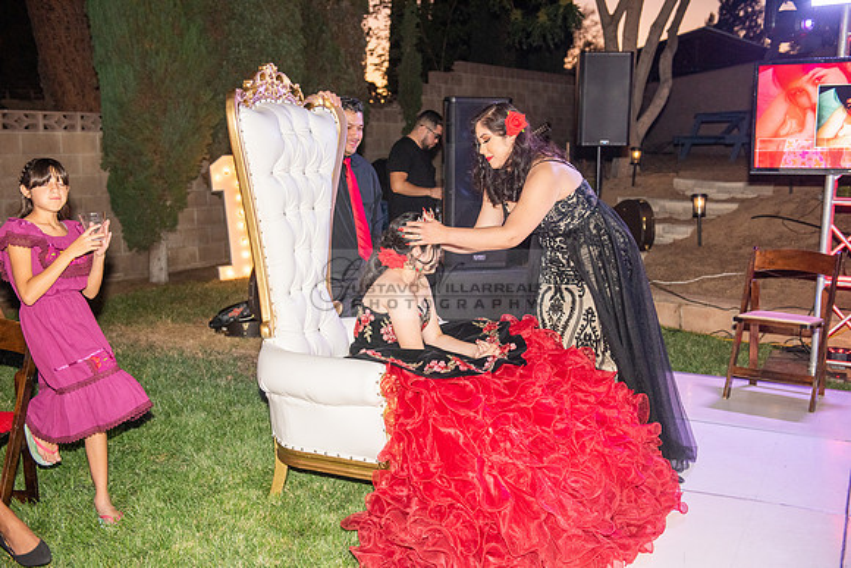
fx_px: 946
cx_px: 426
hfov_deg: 48.4
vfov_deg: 33.4
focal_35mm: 40
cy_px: 284
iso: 1600
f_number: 3.5
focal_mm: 40
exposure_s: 1/200
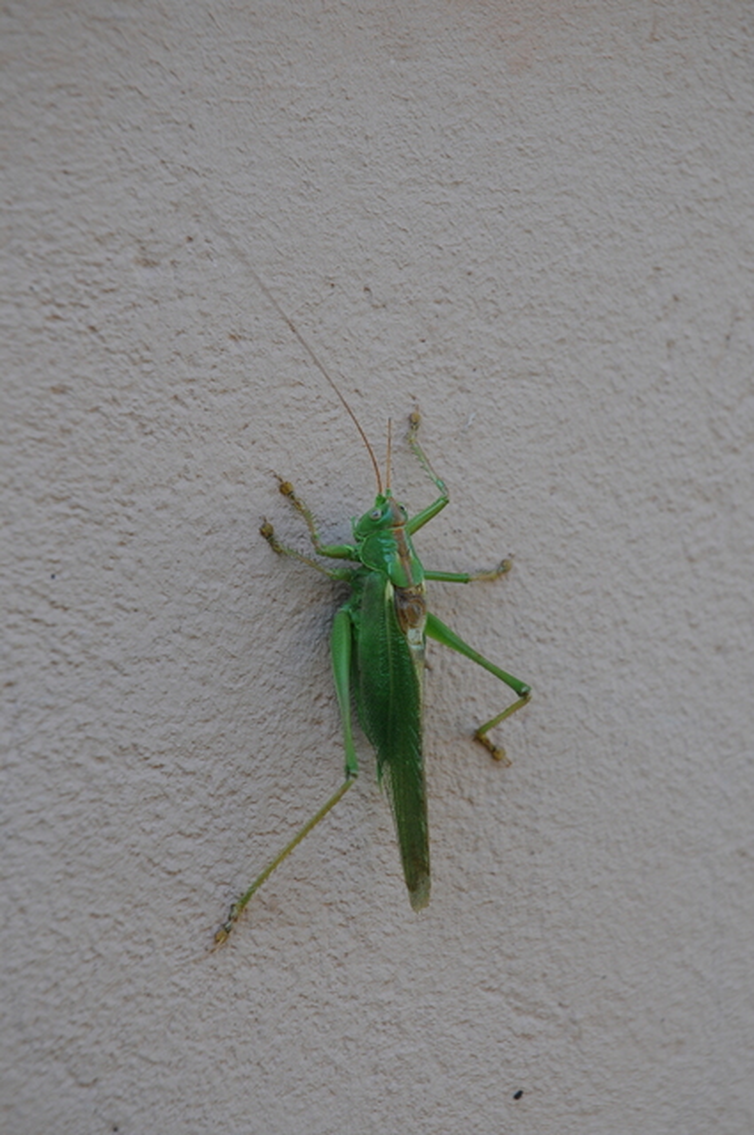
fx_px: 2835
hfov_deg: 15.1
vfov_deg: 22.6
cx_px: 377
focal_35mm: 90
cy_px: 568
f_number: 7.1
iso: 400
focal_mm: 60
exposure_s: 1/125
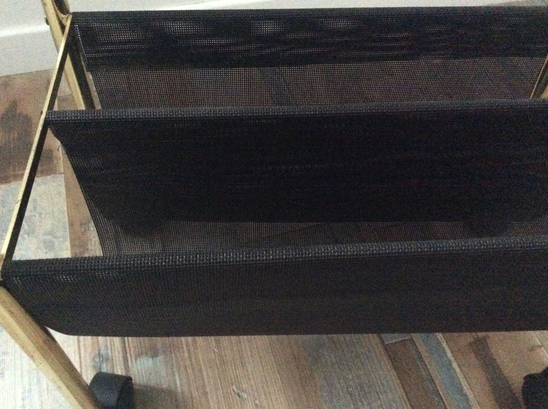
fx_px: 506
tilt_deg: -53.0
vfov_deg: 44.1
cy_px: 204
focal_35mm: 32
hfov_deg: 56.9
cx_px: 274
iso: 800
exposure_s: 1/17
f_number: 2.4
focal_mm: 3.3
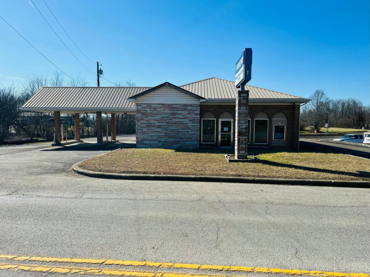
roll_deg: -0.8
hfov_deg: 67.3
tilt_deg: -4.8
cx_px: 185
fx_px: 278
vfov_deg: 53.0
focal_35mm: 26
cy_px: 138
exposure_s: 1/5319
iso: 50
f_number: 1.5
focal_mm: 5.7
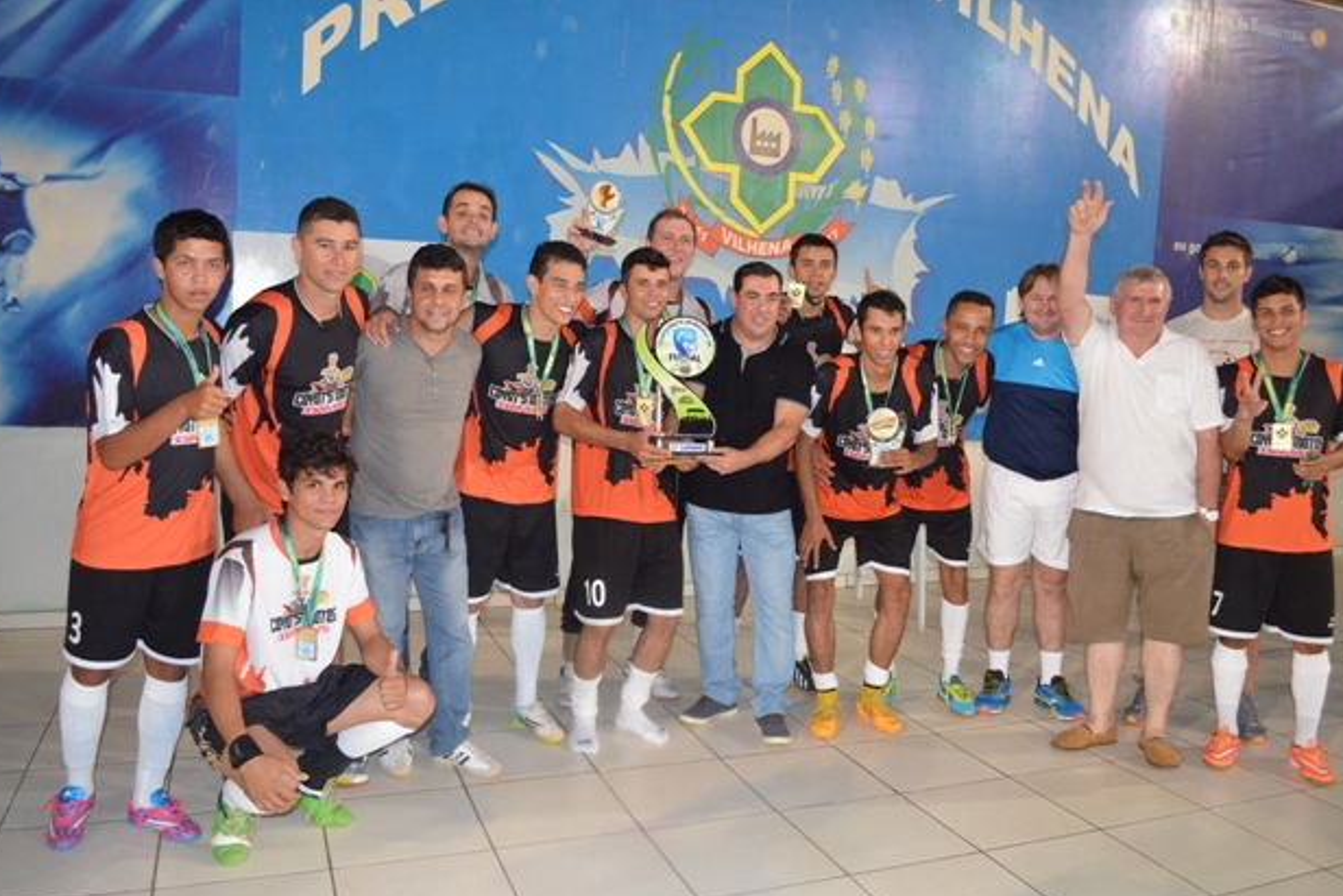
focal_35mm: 28
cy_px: 460
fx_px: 1045
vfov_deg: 46.4
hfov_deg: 65.5
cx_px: 665
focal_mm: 18
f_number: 3.5
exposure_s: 1/60
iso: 2800
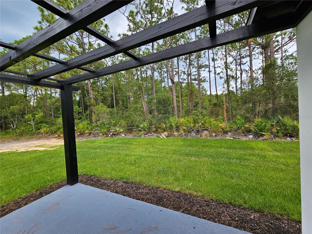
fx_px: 117
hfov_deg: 106.2
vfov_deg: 89.9
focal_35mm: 13
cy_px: 117
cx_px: 156
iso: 100
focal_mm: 2.2
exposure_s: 1/207
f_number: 2.2
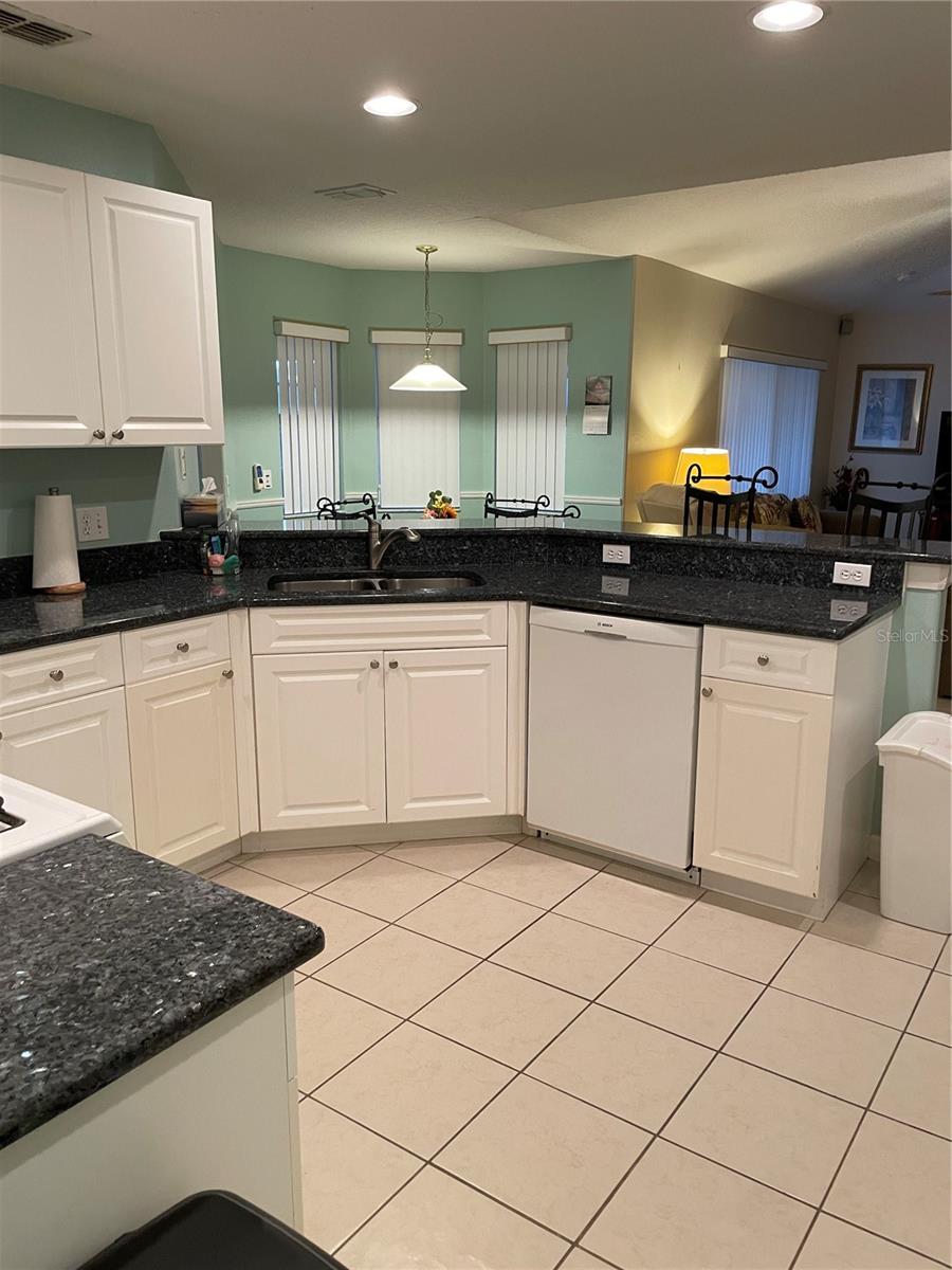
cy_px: 635
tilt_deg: -13.3
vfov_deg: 67.3
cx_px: 476
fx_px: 953
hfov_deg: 53.1
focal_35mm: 26
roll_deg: -0.4
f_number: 1.6
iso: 250
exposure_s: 1/60
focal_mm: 4.2
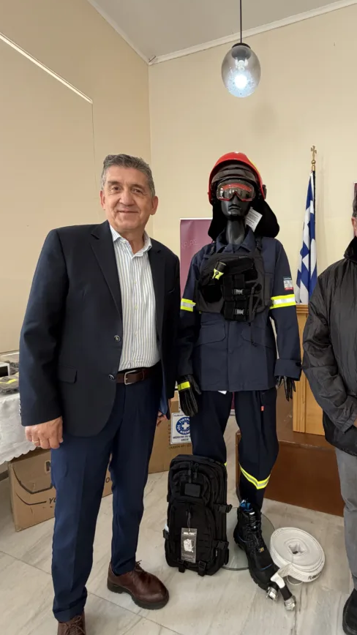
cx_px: 249
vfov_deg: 92.7
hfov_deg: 59.0
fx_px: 303
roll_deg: -0.2
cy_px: 319
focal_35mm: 18
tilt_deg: -4.8
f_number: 2.2
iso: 250
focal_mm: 2.22
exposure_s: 1/121
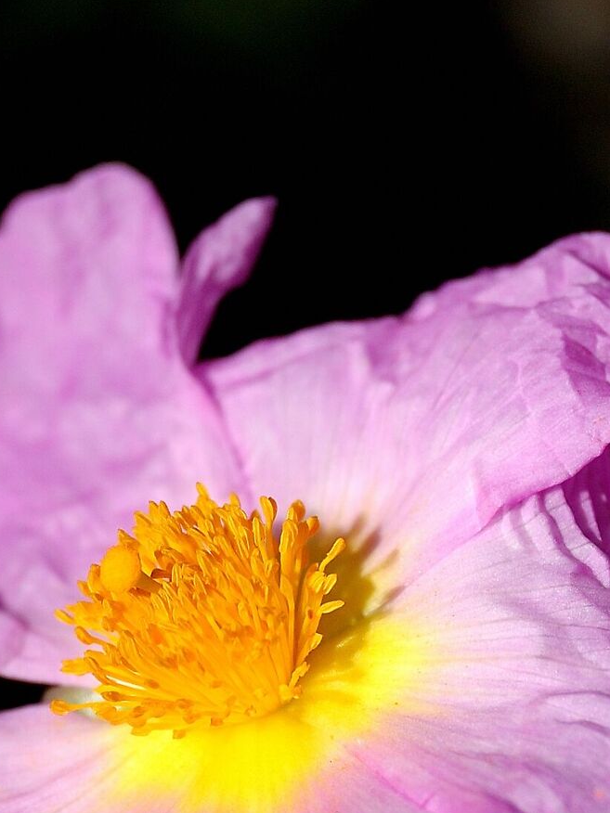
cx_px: 255
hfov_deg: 9.4
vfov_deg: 12.5
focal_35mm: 158
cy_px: 646
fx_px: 3712
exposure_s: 1/1000
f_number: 5.6
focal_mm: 40
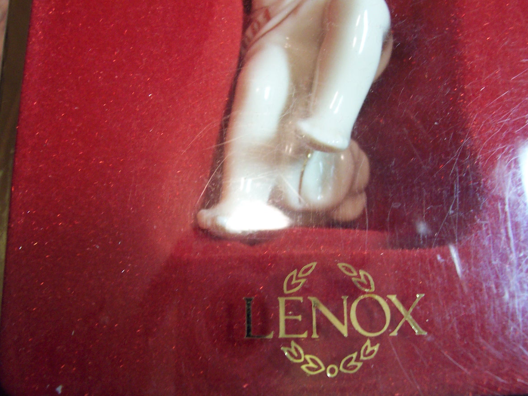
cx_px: 268
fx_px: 580
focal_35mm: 38
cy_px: 200
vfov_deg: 37.7
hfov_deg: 49.0
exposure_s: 1/30
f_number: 2.8
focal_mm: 5.6
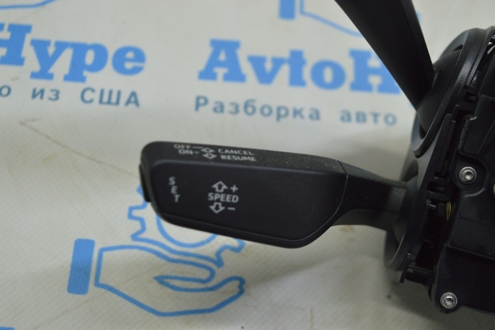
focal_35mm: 60
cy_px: 165
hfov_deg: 33.4
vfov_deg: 22.6
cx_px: 248
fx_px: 824
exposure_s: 1/40
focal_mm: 40
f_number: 5.6
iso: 400
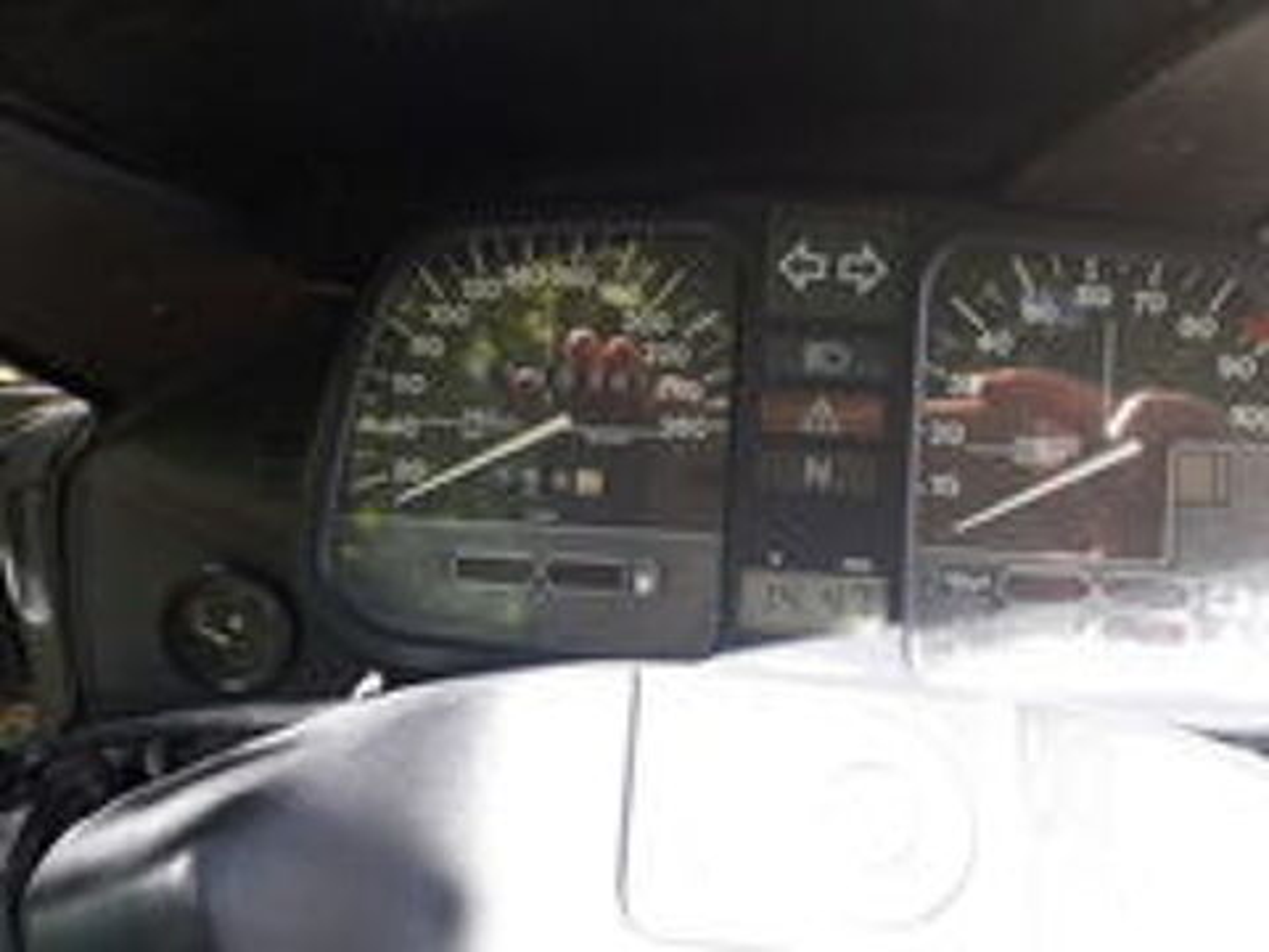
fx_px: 990
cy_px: 476
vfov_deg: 51.4
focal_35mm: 27
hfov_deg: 65.3
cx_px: 634
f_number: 1.9
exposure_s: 1/100
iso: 50
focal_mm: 3.6
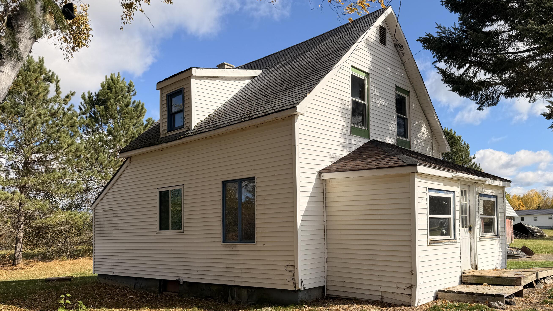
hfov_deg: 64.0
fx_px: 440
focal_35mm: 30
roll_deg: +1.1
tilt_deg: +3.9
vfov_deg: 38.5
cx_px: 314
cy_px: 206
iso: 80
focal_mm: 6.76
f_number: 1.78
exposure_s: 1/4167
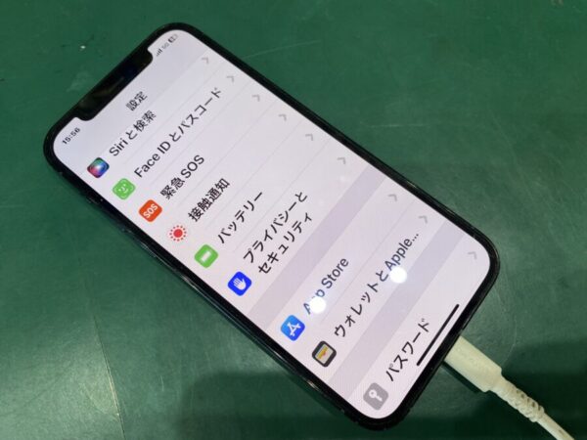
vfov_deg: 53.1
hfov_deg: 67.3
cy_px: 220
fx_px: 441
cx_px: 294
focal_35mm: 26
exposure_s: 1/115
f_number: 1.8
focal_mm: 4.25
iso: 32
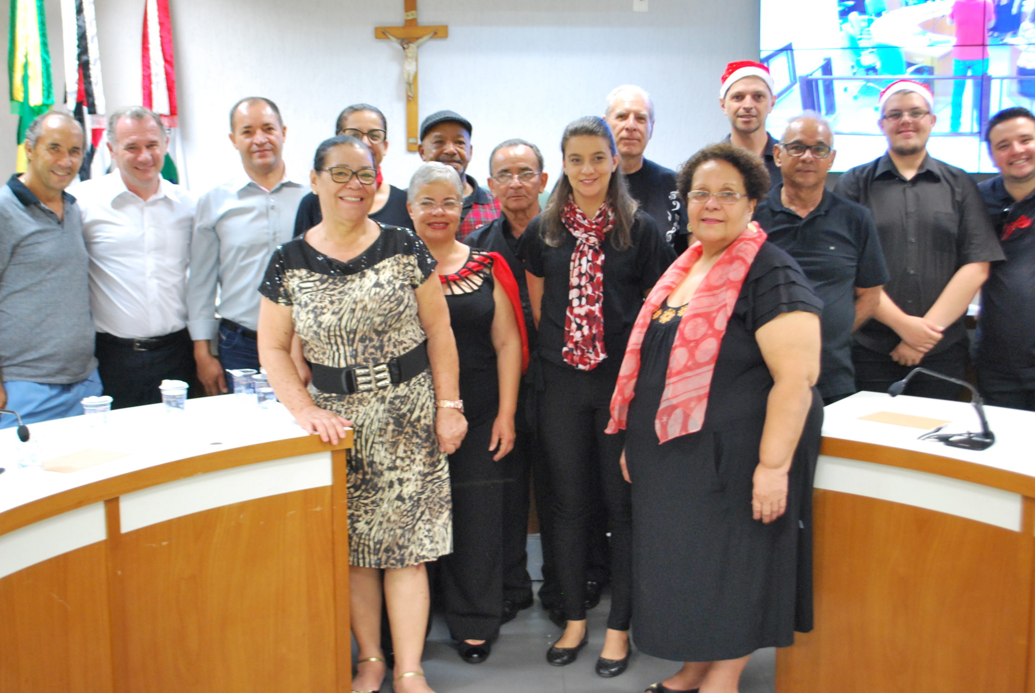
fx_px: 1295
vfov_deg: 29.9
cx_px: 499
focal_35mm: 45
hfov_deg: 43.6
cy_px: 343
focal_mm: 26
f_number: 4.2
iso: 800
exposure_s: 1/15
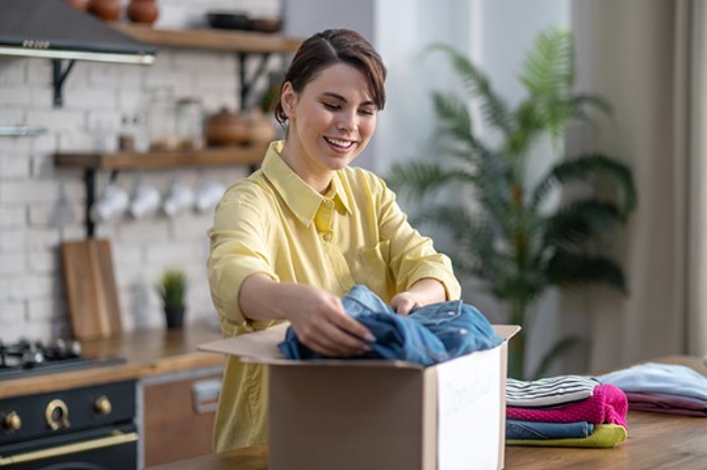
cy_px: 235
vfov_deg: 16.1
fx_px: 1668
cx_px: 354
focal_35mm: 85
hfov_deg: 23.9
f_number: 2.2
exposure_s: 1/160
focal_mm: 85
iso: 400
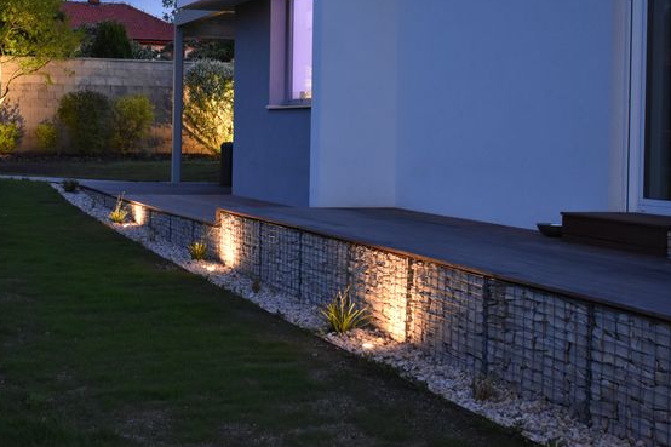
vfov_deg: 20.8
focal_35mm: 65
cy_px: 141
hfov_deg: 30.8
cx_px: 240
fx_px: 1211
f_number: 4.2
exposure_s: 1/3
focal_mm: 30
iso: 1600
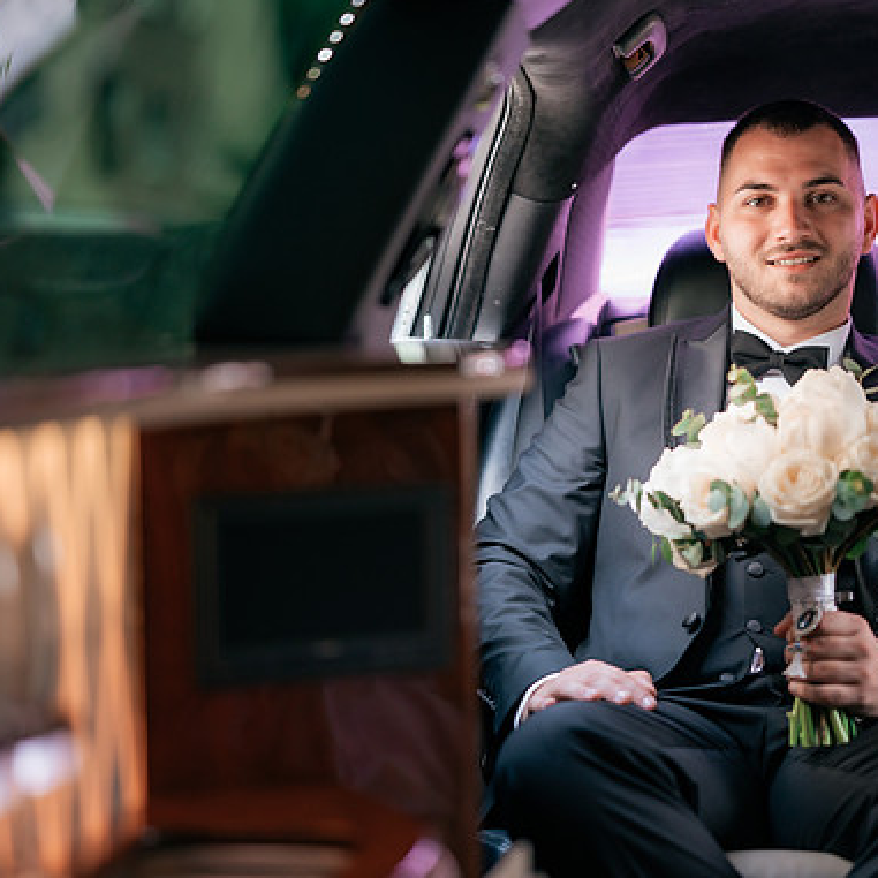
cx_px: 528
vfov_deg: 15.8
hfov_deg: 15.8
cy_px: 438
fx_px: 3157
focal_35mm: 110
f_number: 1.8
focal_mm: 85
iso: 500
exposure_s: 1/250
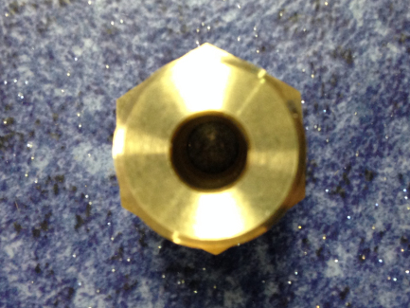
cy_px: 135
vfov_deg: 24.0
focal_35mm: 61
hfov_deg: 31.6
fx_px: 723
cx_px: 242
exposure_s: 1/20
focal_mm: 4.12
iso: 160
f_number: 2.4
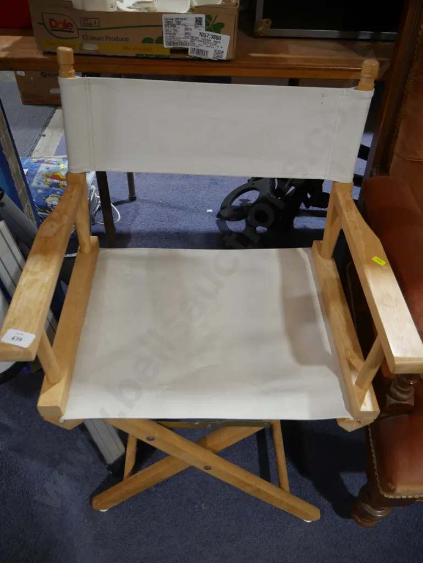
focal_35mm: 28
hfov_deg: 49.8
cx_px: 212
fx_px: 456
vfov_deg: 63.4
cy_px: 282
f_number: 3.5
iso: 250
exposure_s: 1/60
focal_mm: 14
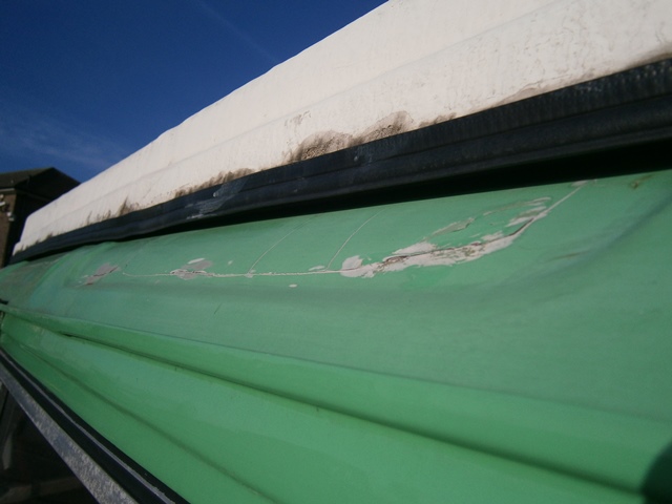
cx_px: 336
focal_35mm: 26
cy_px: 252
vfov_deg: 53.1
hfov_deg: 67.3
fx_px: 505
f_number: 8
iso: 80
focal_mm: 4.7
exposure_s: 1/400
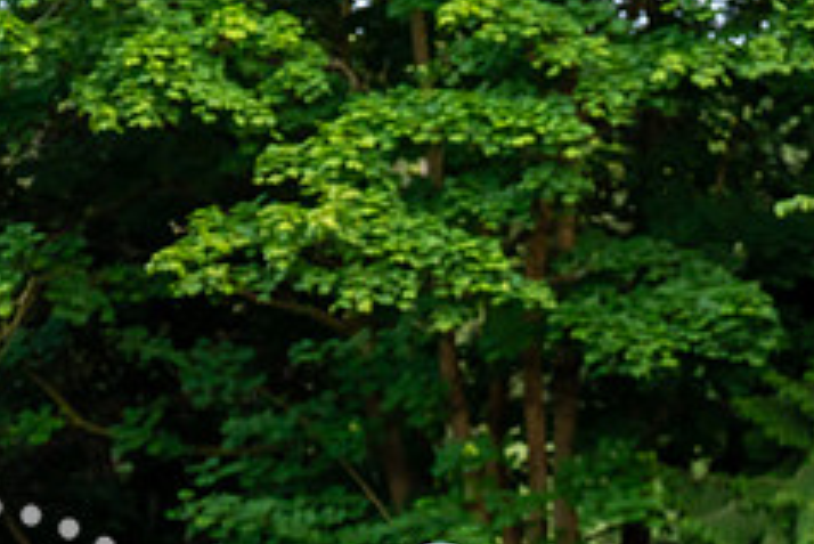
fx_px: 5633
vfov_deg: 5.5
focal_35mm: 249
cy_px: 642
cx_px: 482
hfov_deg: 8.3
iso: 1250
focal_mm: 102
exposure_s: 1/1000
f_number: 2.8
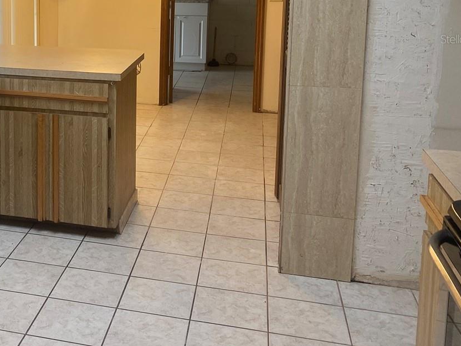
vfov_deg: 28.1
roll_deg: +0.4
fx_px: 666
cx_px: 49
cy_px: 39
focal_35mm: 50
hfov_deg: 36.0
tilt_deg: -8.3
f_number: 1.8
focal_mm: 4.25
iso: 64
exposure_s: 1/60
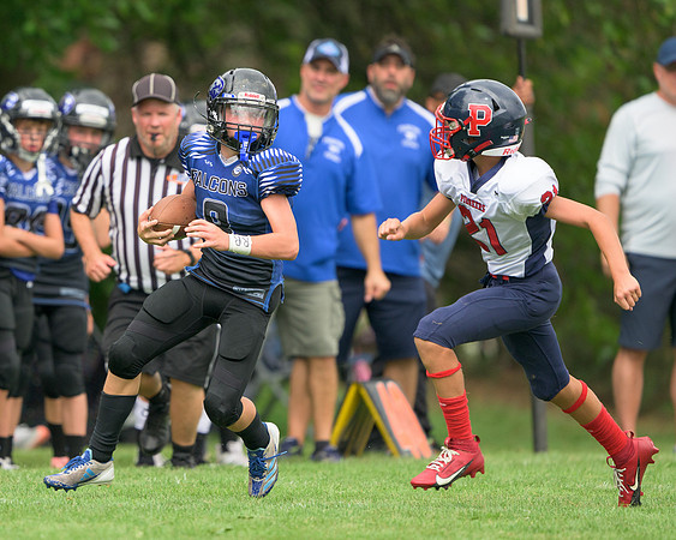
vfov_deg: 1.8
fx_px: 17064
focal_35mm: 853
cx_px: 170
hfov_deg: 2.3
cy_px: 241
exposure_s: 1/1600
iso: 400
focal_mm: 560
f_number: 4
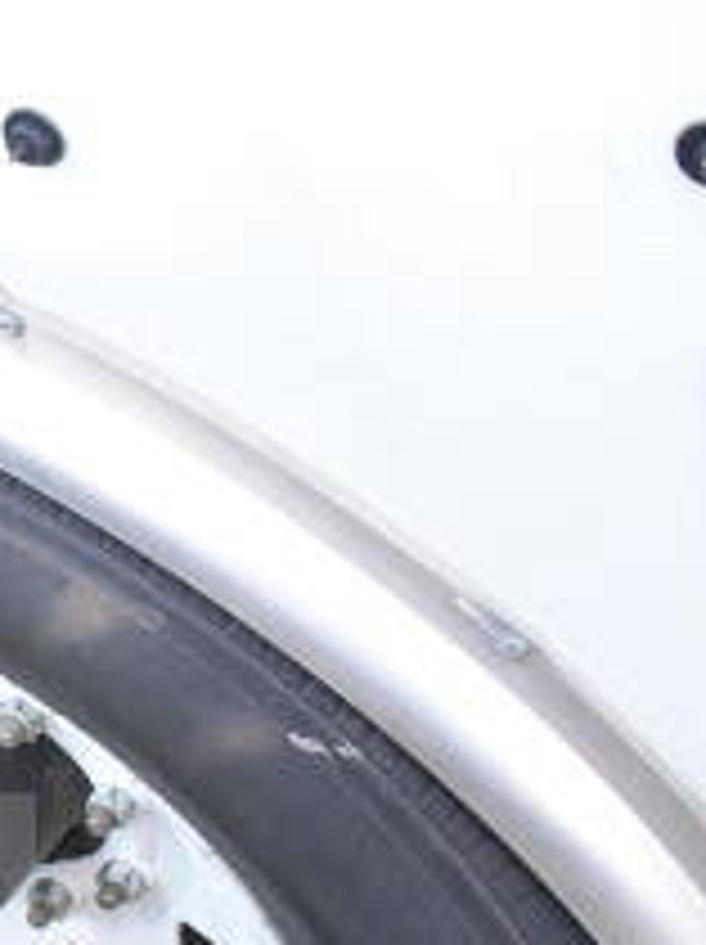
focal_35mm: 96
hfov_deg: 14.0
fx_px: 2627
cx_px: -472
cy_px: 650
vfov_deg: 20.3
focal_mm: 23
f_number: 5.6
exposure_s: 1/125
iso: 1600
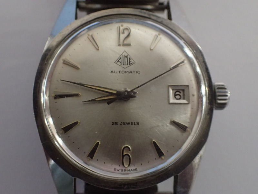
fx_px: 283
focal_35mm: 38
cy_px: 97
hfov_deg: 49.0
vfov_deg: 37.7
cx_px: 129
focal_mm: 6.86
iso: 1000
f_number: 2.7
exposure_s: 1/40
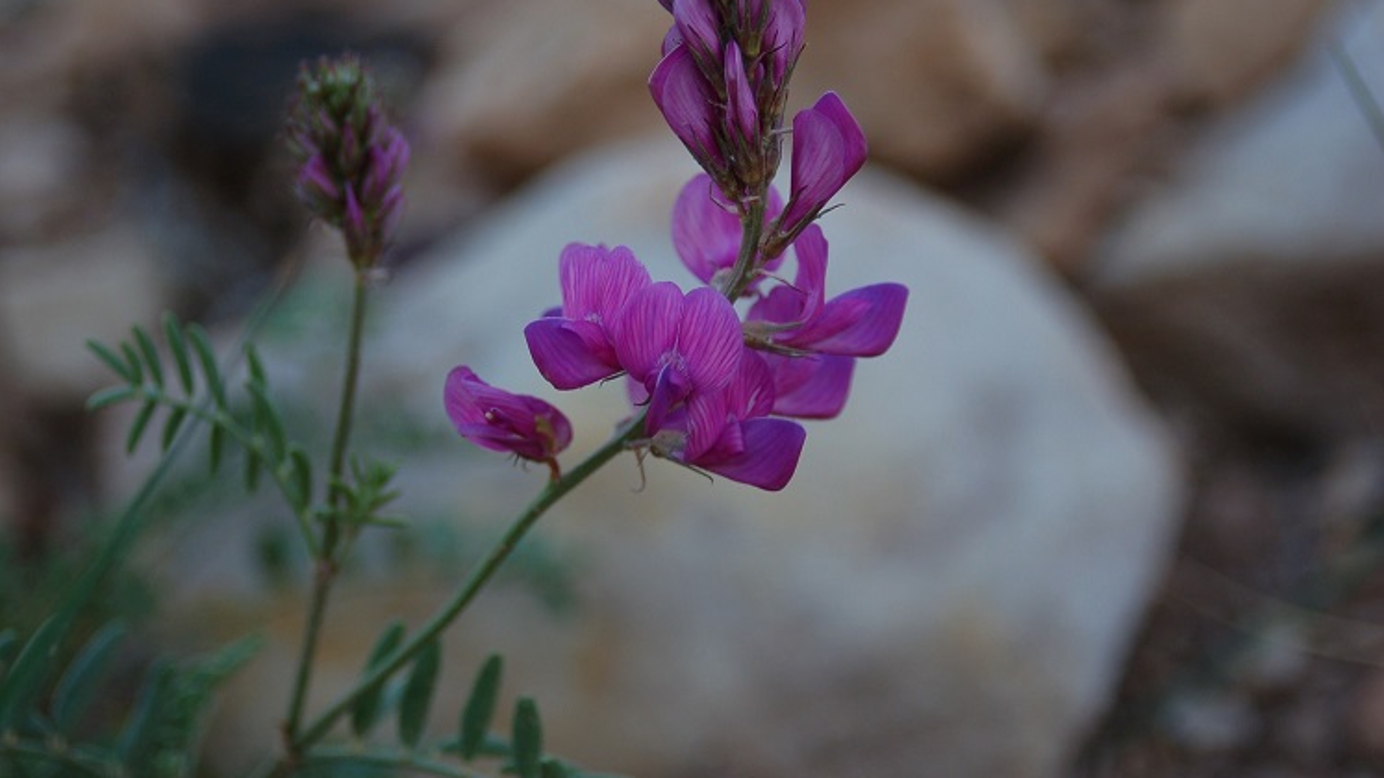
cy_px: 350
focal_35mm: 126
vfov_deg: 9.6
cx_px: 693
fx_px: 4623
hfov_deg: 17.0
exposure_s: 1/100
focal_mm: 80
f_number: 5.6
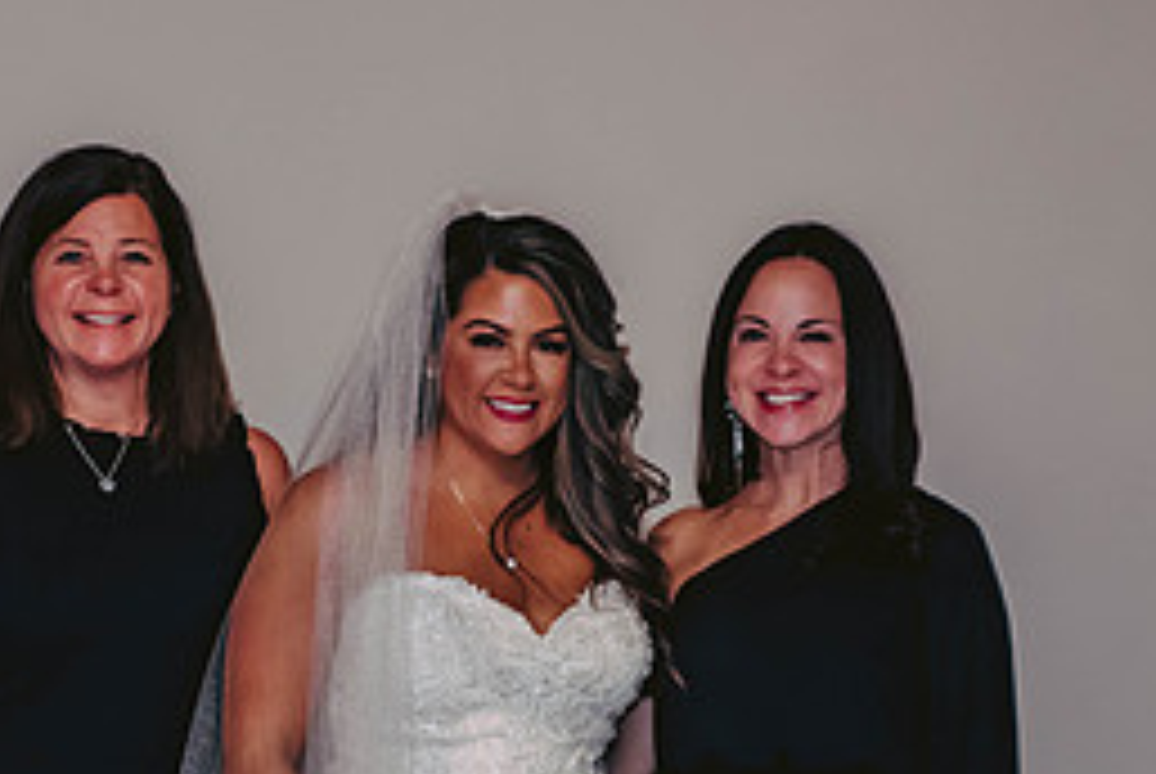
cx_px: 364
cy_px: 605
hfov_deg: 12.1
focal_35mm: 169
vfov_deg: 8.1
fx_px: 5433
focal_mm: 75
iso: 1250
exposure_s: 1/60
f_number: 3.2
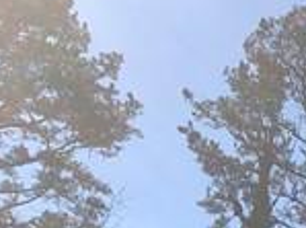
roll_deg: +0.8
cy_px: 624
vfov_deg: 7.0
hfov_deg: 8.9
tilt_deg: +6.1
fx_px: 1702
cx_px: 834
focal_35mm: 193
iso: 20
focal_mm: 3.99
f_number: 1.8
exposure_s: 1/1869
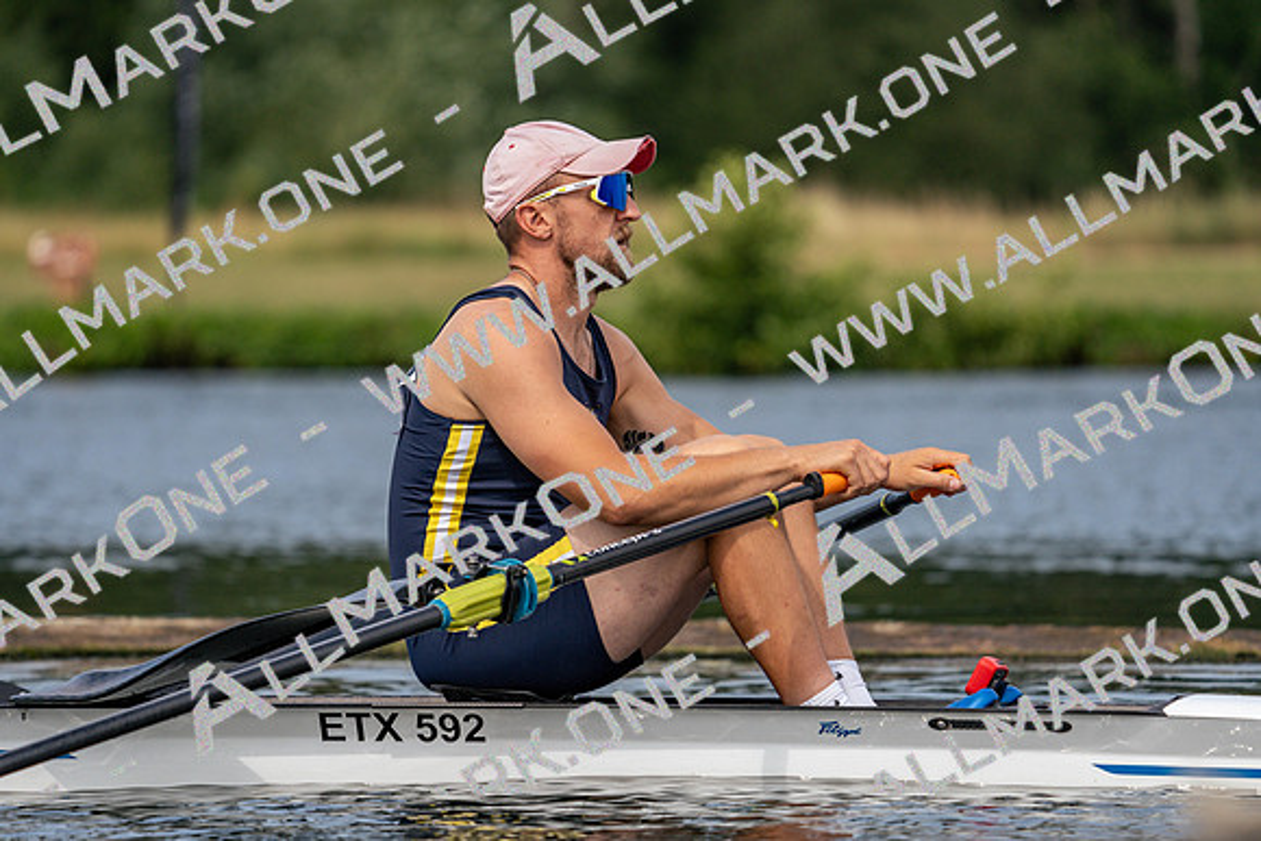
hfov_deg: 5.8
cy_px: 420
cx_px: 630
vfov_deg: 3.9
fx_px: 12472
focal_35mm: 356
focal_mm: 356
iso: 320
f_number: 6.3
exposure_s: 1/1600
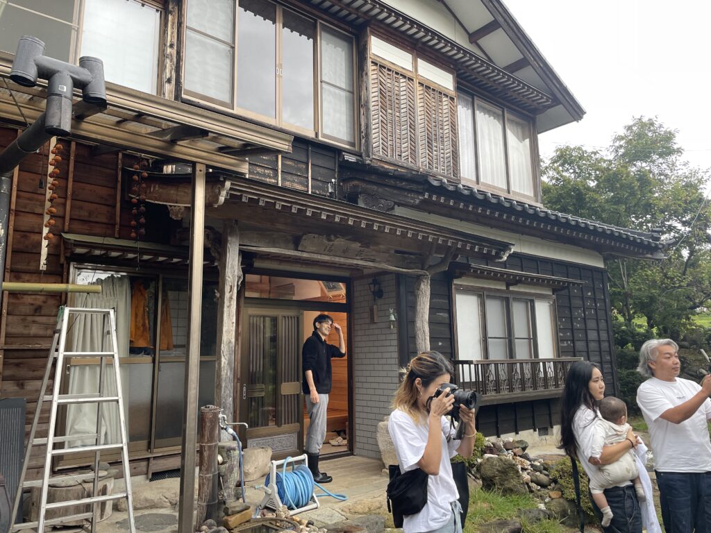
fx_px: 534
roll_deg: +1.4
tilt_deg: +9.1
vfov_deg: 53.1
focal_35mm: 26
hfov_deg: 67.3
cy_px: 266
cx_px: 356
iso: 100
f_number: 1.6
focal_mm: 4.2
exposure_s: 1/121
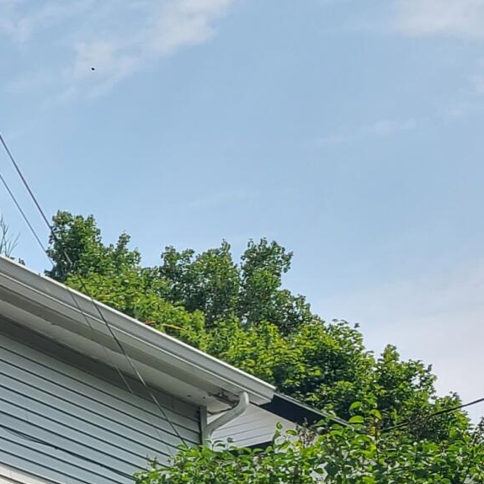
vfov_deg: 13.8
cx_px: -578
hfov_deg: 12.3
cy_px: 683
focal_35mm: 120
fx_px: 1898
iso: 40
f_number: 1.8
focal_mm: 5.4
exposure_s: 1/2088
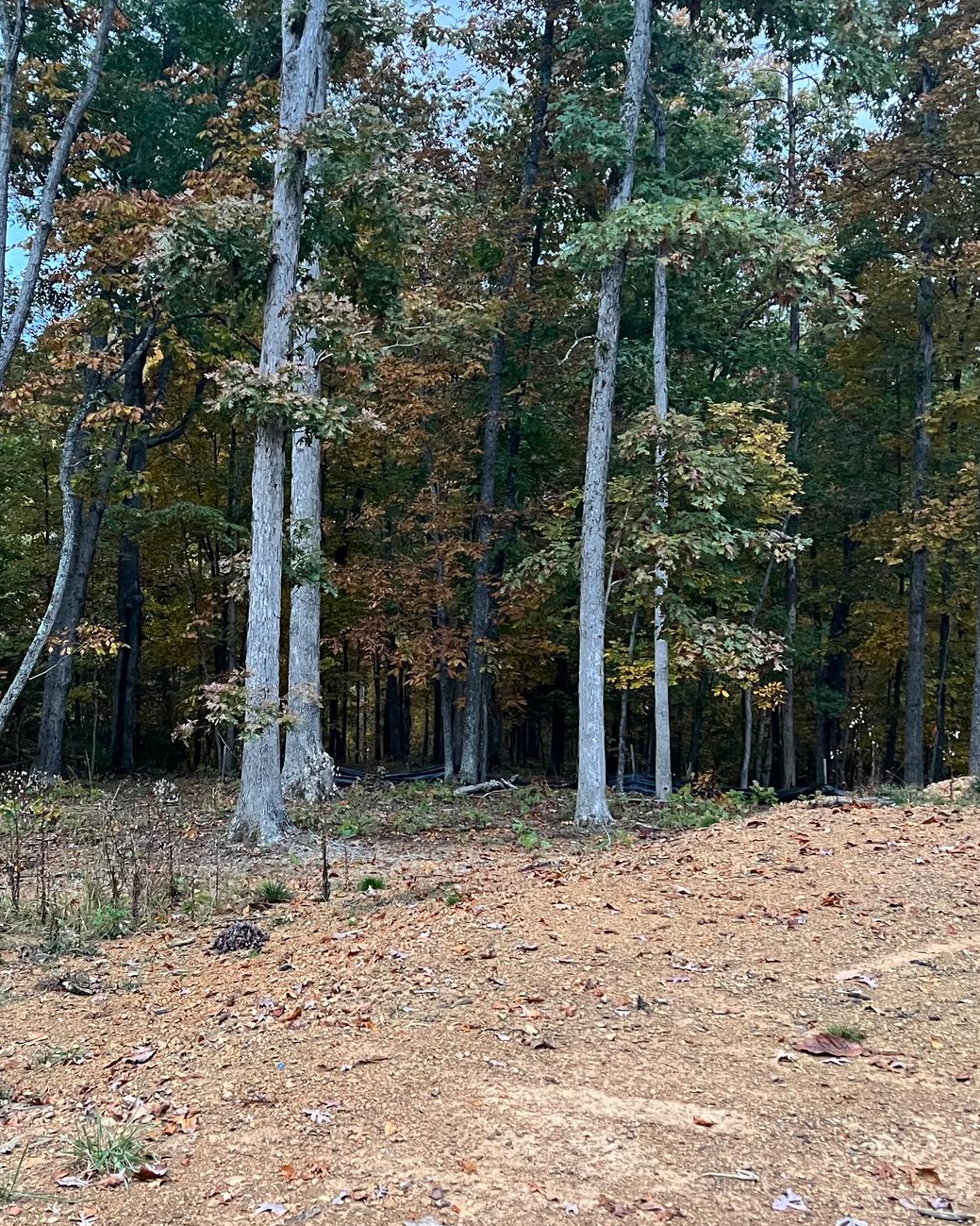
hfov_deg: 37.0
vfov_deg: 45.8
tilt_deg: -2.4
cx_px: 336
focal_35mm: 40
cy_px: 600
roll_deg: -0.1
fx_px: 1450
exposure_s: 1/60
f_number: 1.5
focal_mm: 5.7
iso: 500
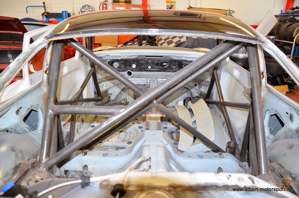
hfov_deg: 67.5
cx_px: 150
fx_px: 224
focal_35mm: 27
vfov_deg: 47.7
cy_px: 99
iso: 720
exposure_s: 1/60
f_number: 3.5
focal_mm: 18
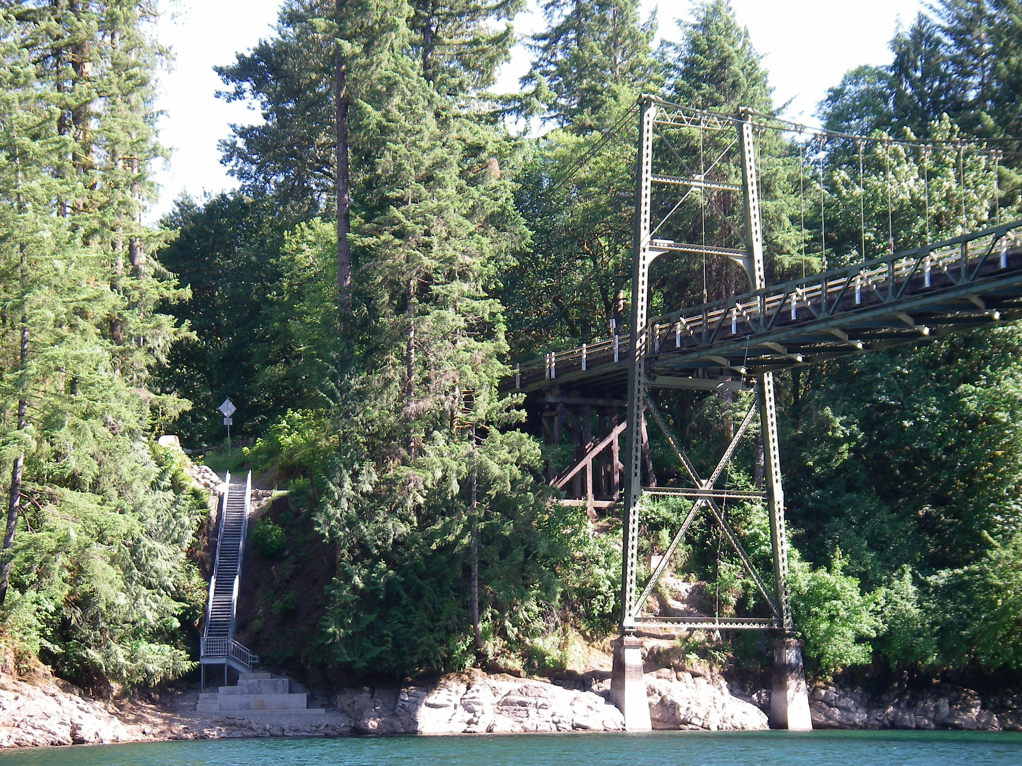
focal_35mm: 83
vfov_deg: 17.8
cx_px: 511
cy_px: 383
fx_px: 2450
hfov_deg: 23.6
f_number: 3.9
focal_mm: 13.8
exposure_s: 1/80
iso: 64
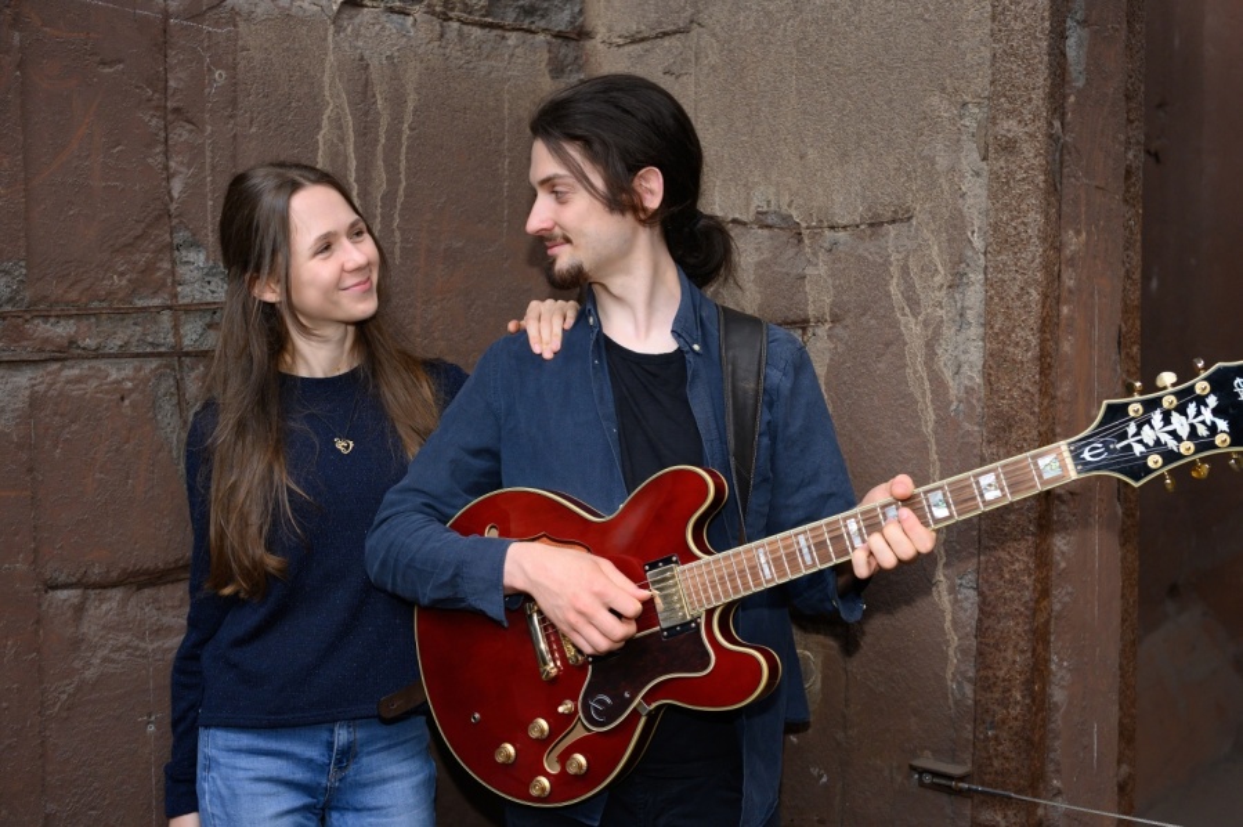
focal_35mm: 40
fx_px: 1380
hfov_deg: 48.5
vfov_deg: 33.4
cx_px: 622
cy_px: 414
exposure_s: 1/200
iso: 1250
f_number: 5
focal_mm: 40
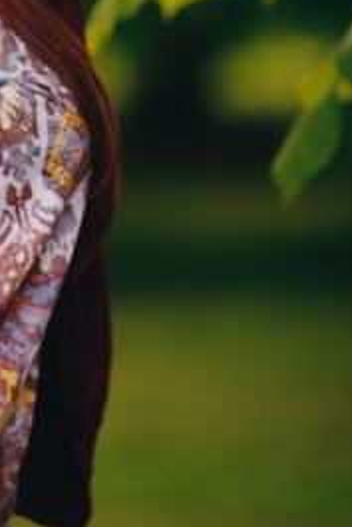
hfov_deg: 6.7
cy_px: -12
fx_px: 3003
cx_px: -53
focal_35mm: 205
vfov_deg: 9.9
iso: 100
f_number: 1.4
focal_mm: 85
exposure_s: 1/1000
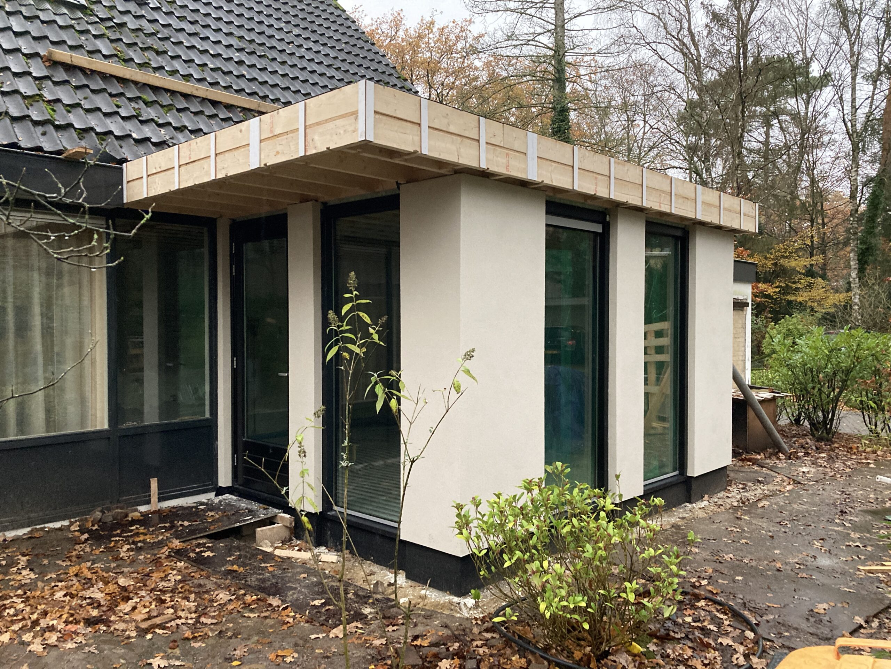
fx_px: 721
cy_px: 334
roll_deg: -0.6
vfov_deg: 49.7
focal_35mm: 28
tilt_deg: -1.9
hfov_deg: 63.4
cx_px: 446
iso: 320
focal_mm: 3.99
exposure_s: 1/50
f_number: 1.8
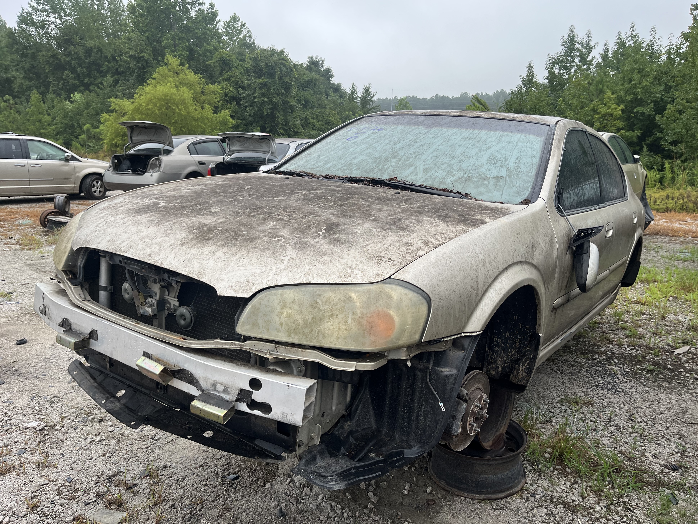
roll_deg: +1.0
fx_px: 544
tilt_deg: -13.0
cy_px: 252
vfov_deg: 51.3
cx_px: 351
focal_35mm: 27
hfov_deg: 65.3
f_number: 1.6
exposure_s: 1/373
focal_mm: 5.1
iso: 50
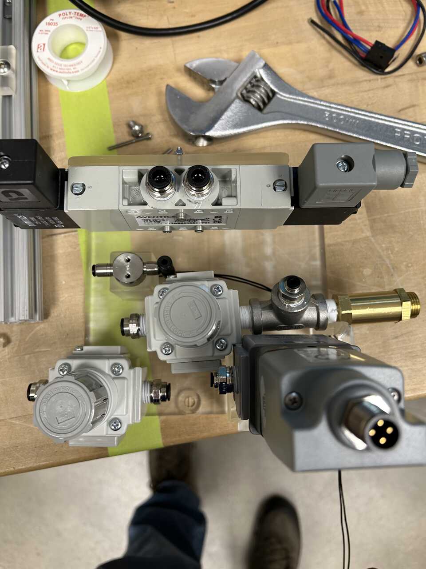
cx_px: 213
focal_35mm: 26
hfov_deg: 53.1
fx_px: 427
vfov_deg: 67.3
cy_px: 284
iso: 64
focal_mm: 5.7
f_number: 1.5
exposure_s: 1/61
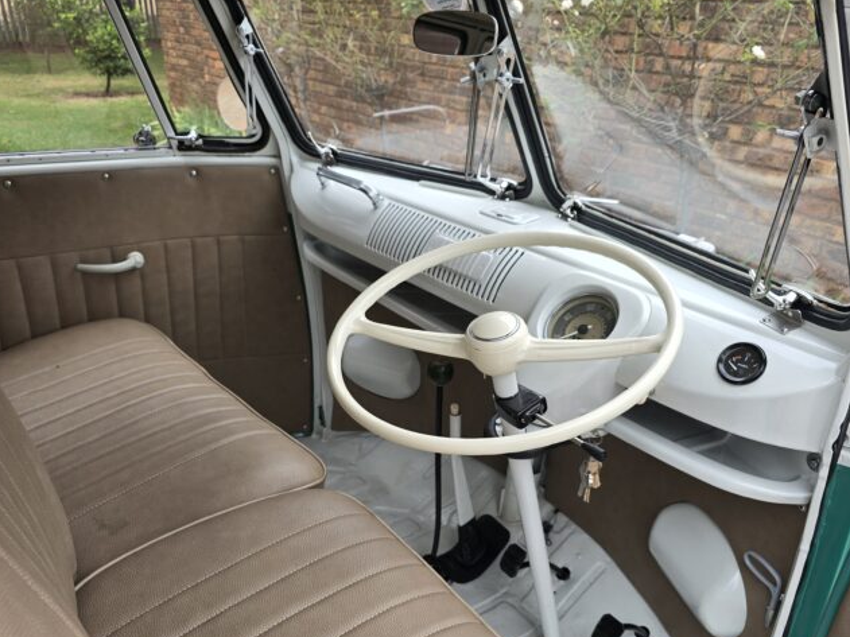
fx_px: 712
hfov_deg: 61.7
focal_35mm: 29
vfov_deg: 47.9
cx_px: 416
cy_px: 390
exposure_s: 1/180
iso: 32
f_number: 1.7
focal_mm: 6.3
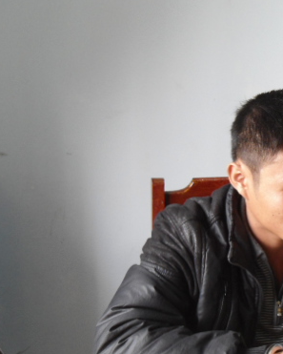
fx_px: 774
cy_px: 205
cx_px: 292
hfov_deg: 20.0
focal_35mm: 74
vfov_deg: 25.7
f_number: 3.5
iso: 400
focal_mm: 7.9
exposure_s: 1/30
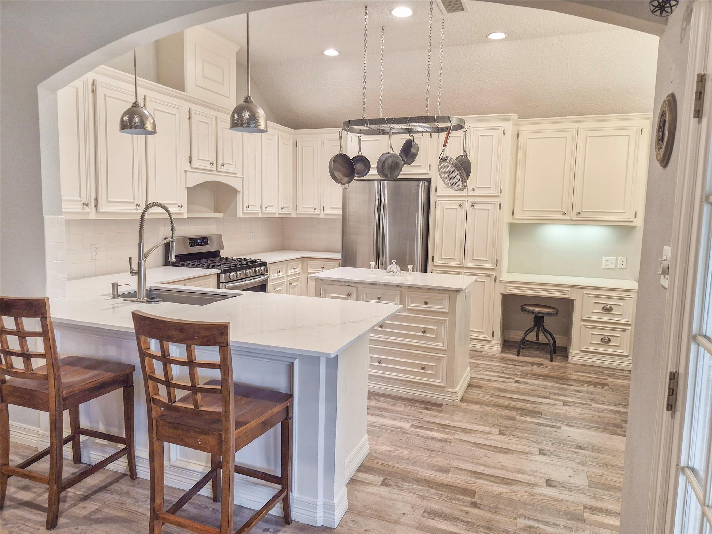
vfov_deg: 58.9
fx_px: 473
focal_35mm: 23
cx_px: 356
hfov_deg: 73.9
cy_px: 267
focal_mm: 5.4
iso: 250
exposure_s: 1/120
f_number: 1.8
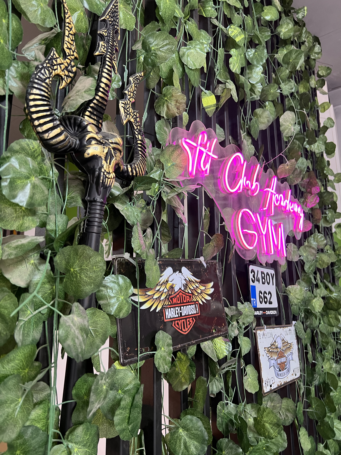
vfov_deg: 67.3
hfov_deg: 53.1
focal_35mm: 26
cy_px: 228
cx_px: 170
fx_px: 341
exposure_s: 1/50
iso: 320
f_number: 1.5
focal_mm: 5.7
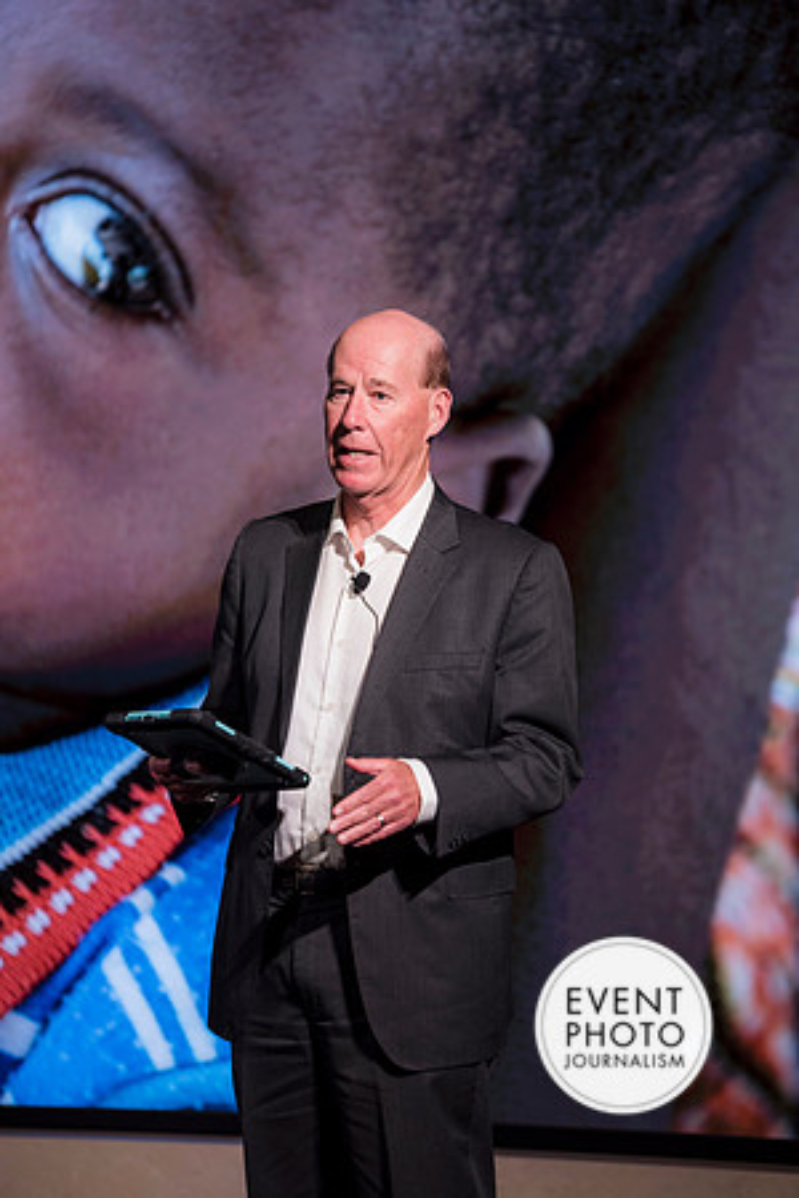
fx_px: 6658
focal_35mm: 200
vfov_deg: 10.3
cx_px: 400
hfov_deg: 6.9
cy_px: 599
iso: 280
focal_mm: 200
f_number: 2.8
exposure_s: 1/160
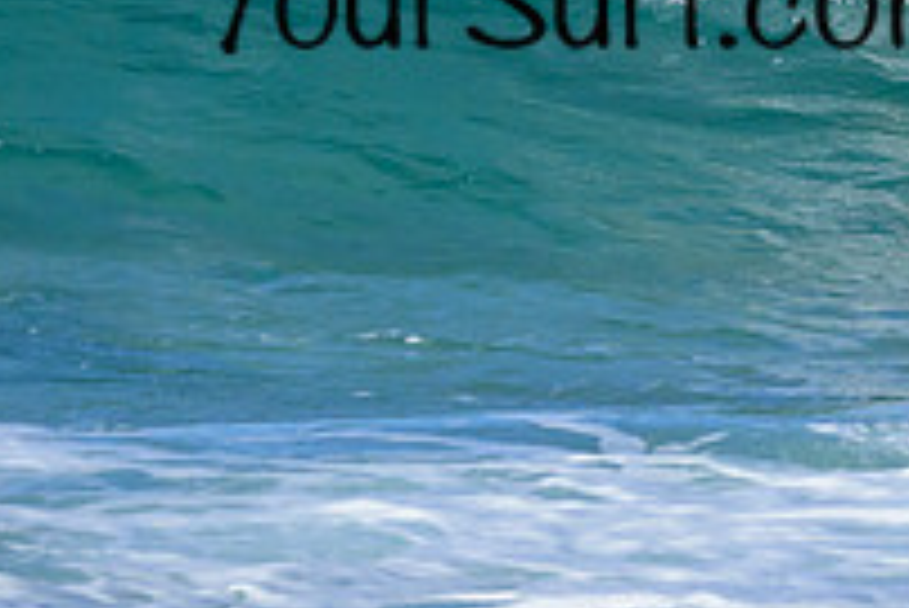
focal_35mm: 1778
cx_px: 754
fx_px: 44925
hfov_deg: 1.2
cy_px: -155
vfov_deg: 0.8
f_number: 11
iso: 1600
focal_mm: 450
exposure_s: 1/2000
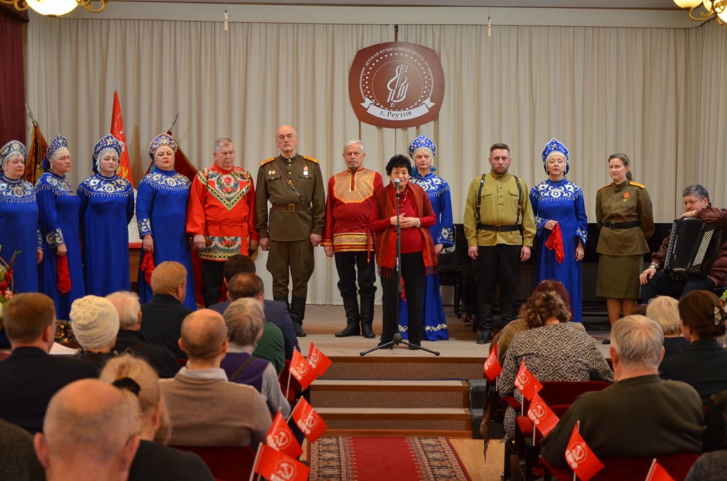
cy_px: 240
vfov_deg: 22.5
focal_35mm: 60
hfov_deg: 33.5
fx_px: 1209
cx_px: 364
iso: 800
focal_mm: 40
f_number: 4.5
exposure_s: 1/60
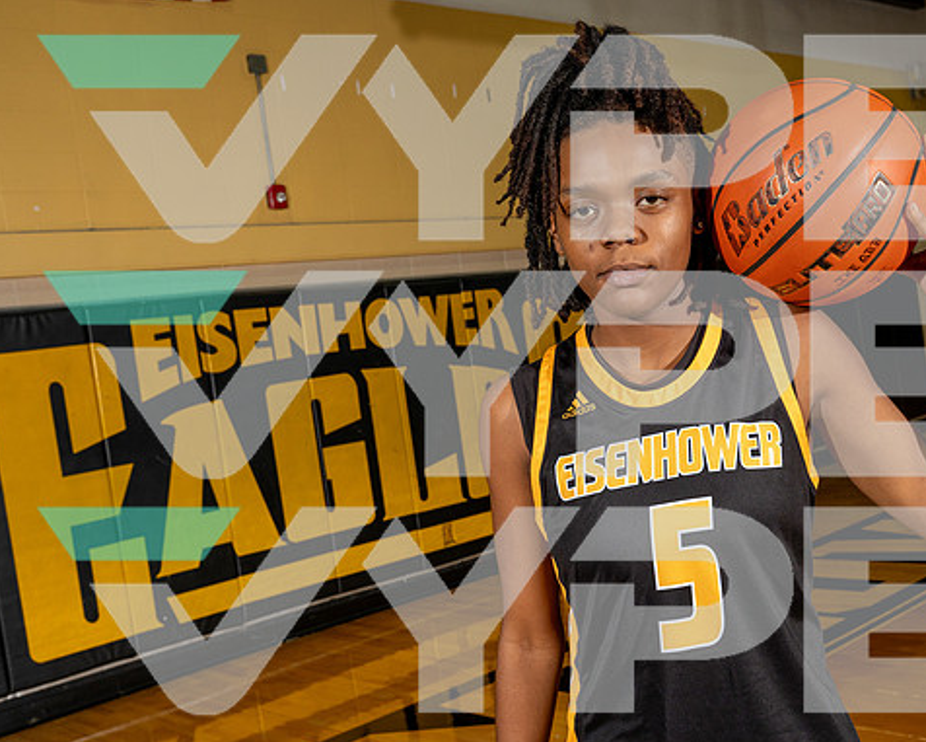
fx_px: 1096
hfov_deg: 45.6
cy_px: 375
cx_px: 539
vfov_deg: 37.3
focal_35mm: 40
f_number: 8
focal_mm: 35
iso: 800
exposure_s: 1/250
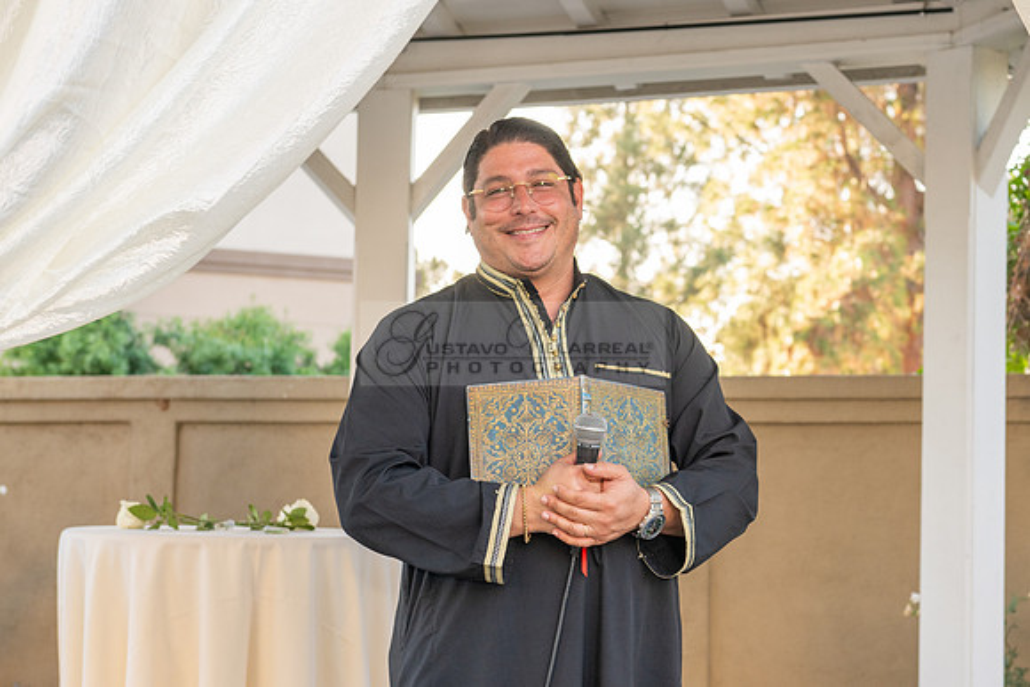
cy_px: 337
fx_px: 2062
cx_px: 724
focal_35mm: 72
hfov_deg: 27.8
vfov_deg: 18.9
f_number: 5
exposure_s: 1/200
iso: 400
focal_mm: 48
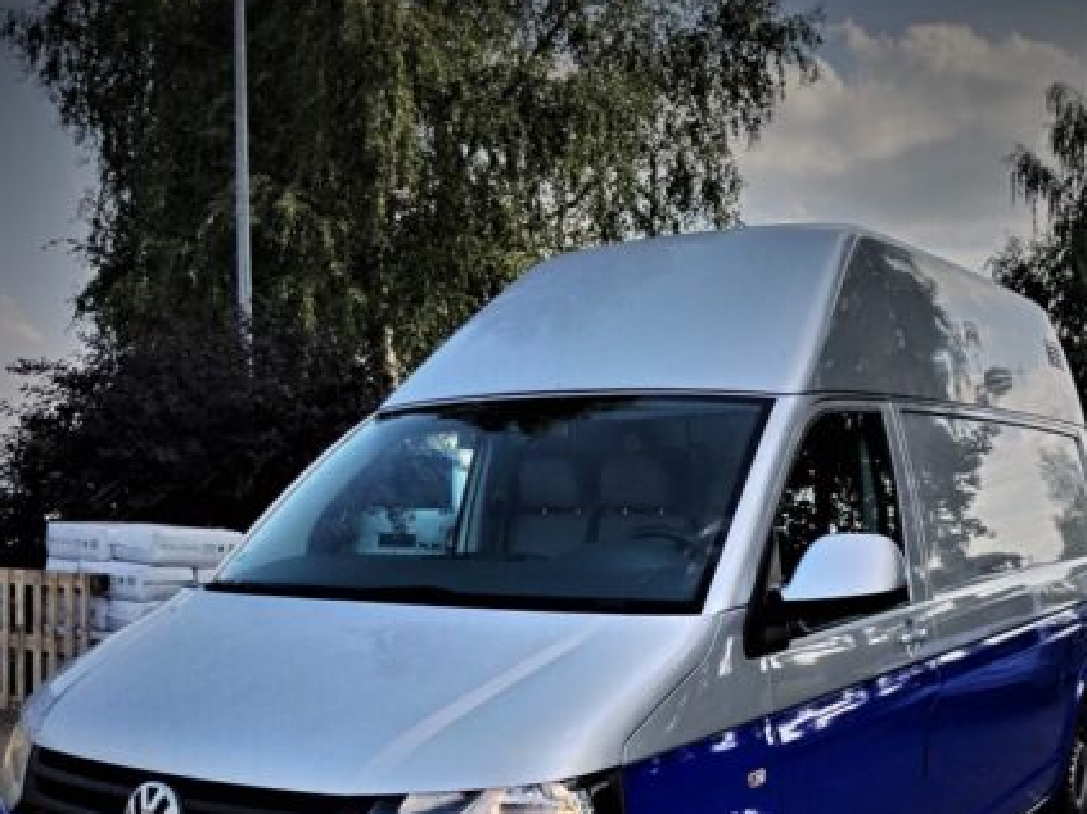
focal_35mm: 43
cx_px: 617
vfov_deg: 32.7
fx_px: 1350
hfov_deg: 43.8
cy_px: 641
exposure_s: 1/799
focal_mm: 4.75
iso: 100
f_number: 1.8
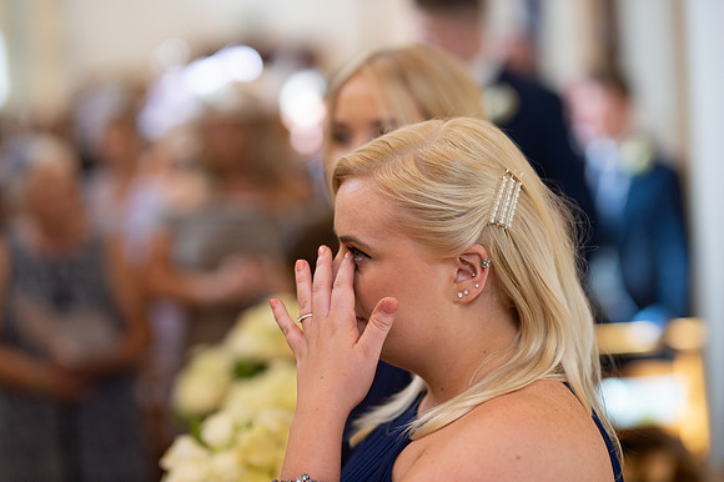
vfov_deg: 16.1
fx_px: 1708
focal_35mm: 85
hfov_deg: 23.9
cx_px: 362
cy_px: 241
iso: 640
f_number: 2
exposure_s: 1/160
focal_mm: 85
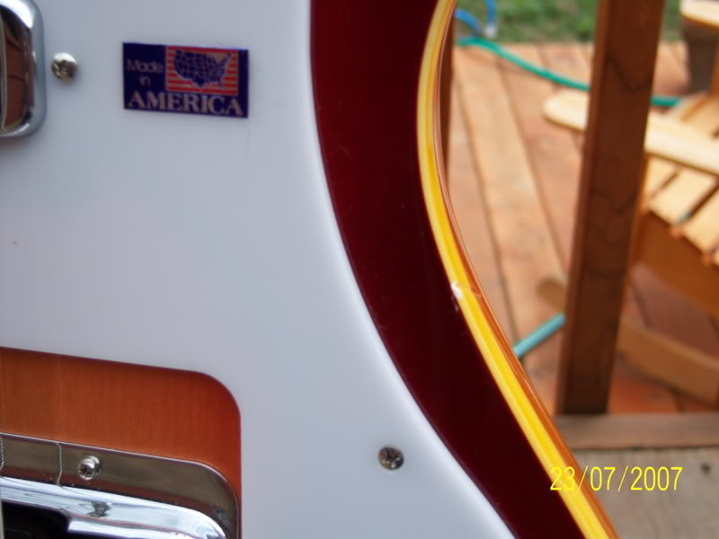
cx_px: 360
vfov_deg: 26.1
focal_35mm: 56
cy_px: 270
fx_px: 1163
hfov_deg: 34.3
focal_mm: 11.7
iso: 80
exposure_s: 1/640
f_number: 3.4
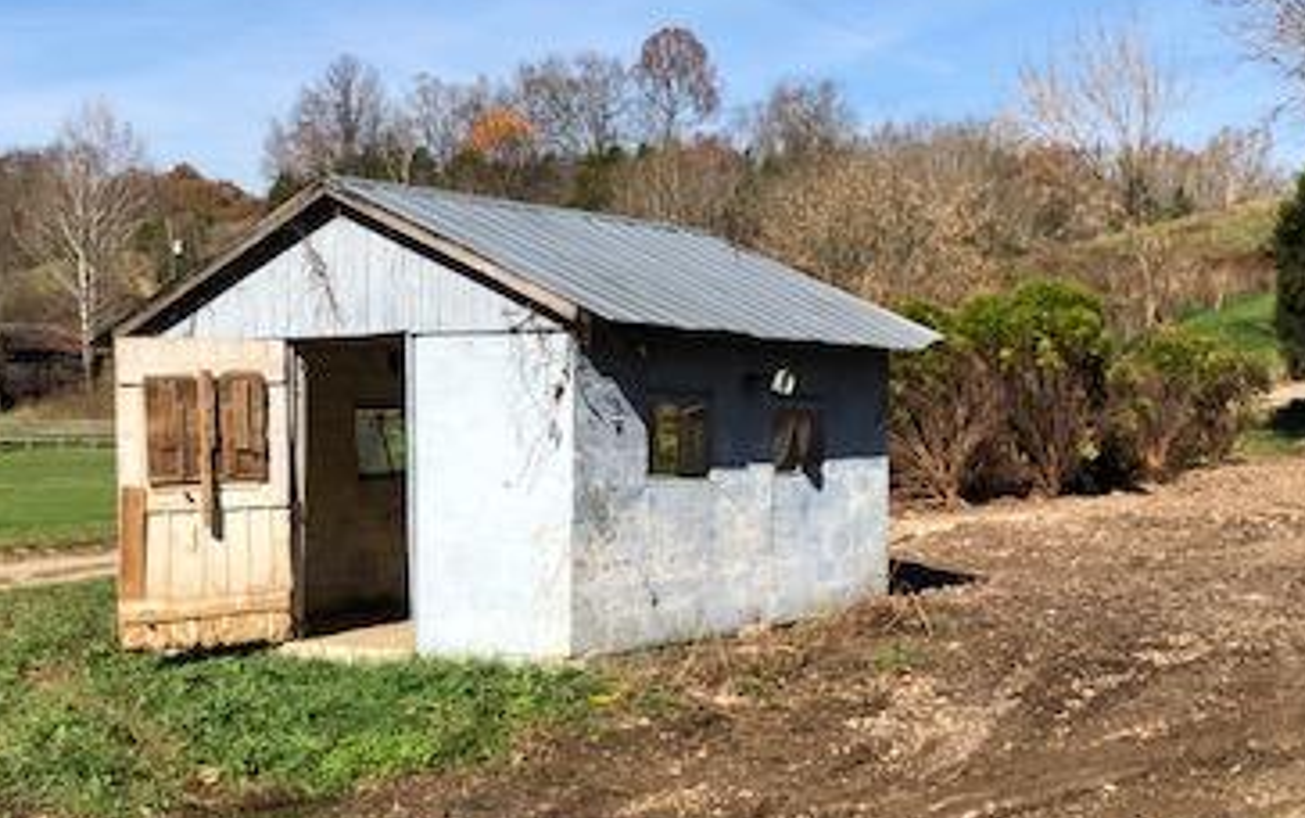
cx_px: 817
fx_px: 1922
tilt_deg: -1.2
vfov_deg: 24.0
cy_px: 466
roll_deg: -0.2
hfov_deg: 37.3
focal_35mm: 54
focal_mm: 3.99
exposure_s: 1/2114
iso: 20
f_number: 1.8
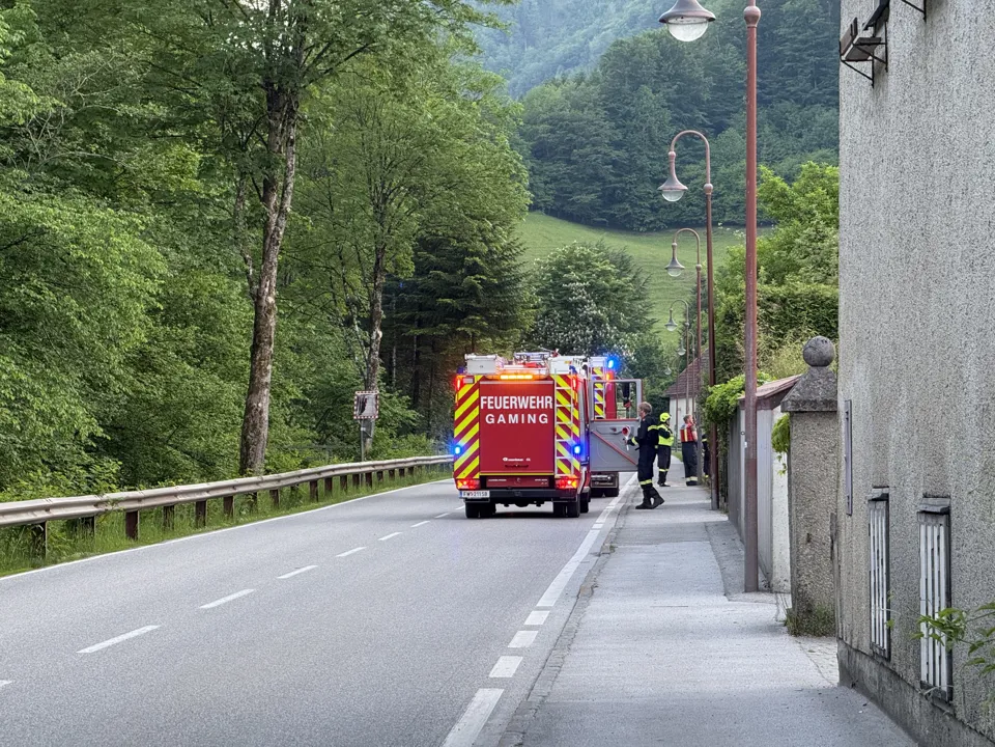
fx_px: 3449
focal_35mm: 120
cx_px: 498
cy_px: 374
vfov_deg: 12.3
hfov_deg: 16.4
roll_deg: +0.0
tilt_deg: +1.9
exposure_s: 1/99
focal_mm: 15.66
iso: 160
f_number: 2.8
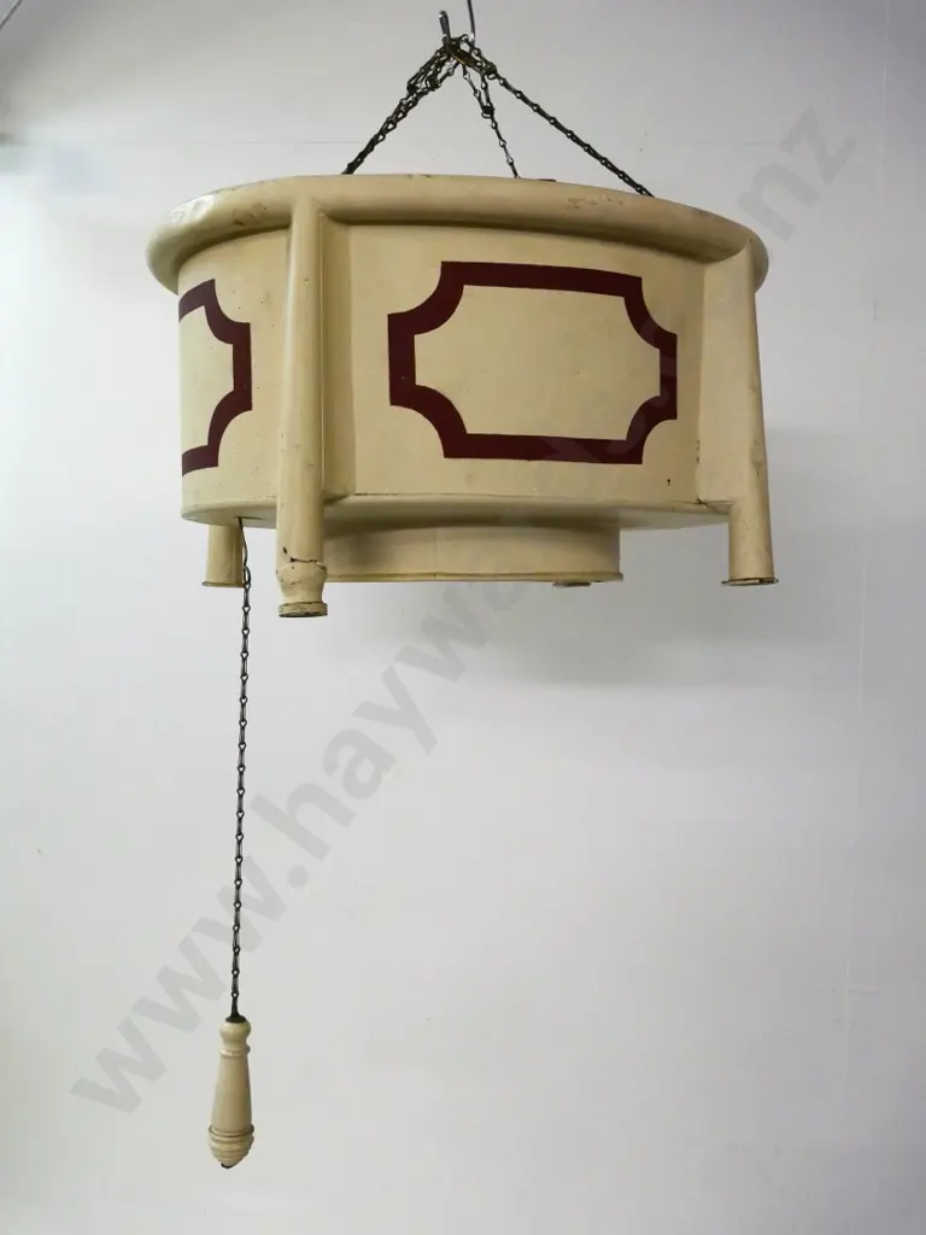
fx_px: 1213
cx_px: 463
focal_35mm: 34
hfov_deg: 41.8
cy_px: 618
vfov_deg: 54.0
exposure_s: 1/250
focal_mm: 17
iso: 3200
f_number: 6.3
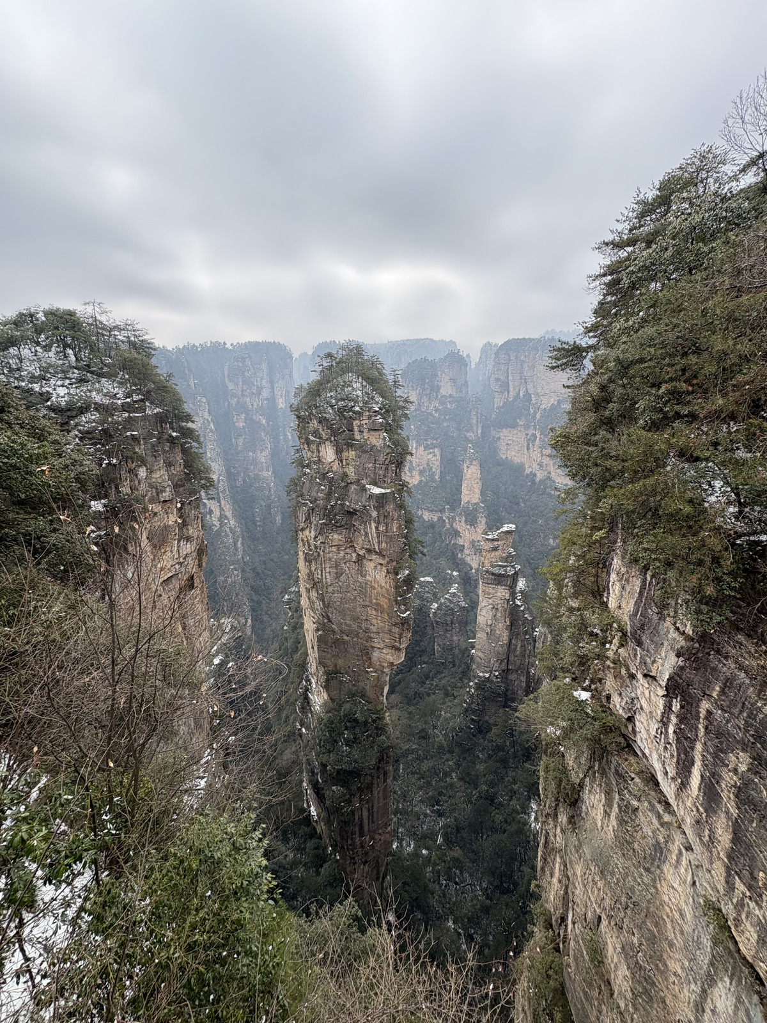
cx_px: 384
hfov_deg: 85.7
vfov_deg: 102.1
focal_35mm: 14
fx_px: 414
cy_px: 512
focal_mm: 2.22
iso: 64
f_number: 2.2
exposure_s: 1/821
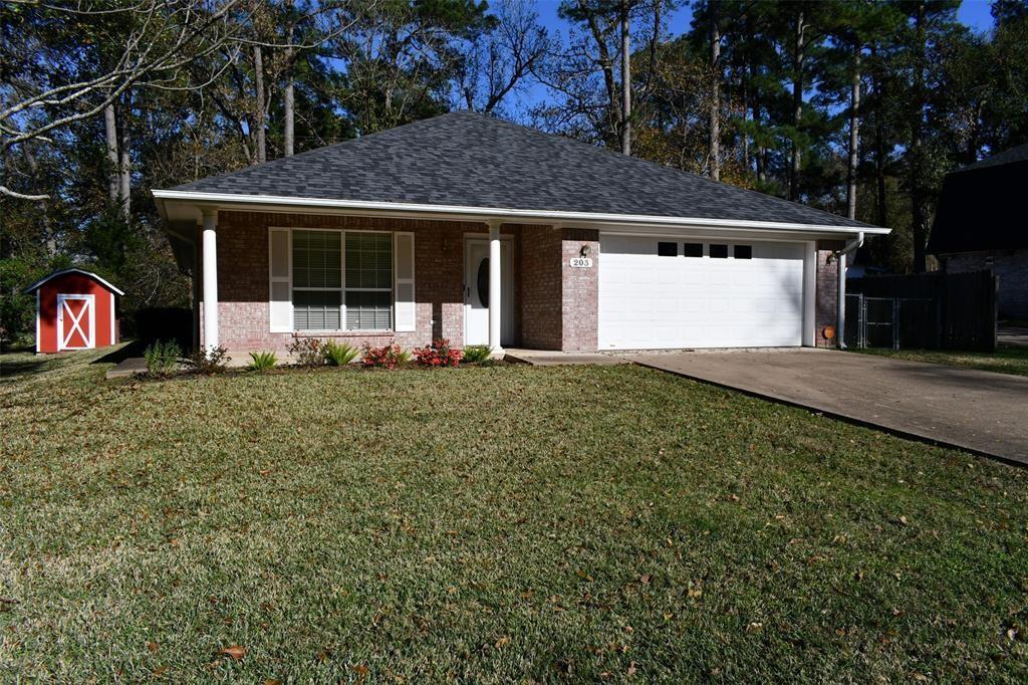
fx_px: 771
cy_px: 342
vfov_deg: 47.9
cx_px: 514
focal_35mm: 27
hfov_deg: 67.4
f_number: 10
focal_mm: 18
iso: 100
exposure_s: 1/400
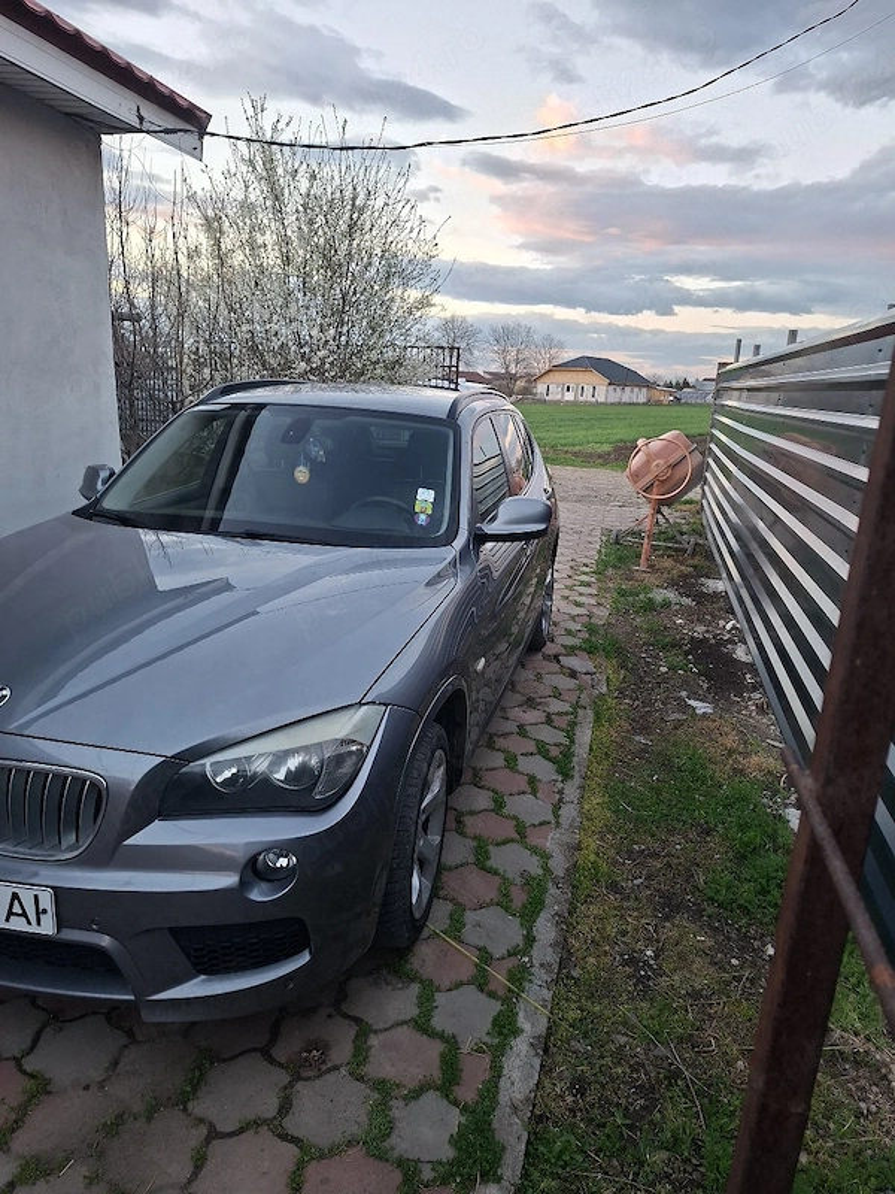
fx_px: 793
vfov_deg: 73.9
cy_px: 597
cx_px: 448
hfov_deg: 58.9
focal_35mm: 23
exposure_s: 1/100
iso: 160
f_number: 1.8
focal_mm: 5.54
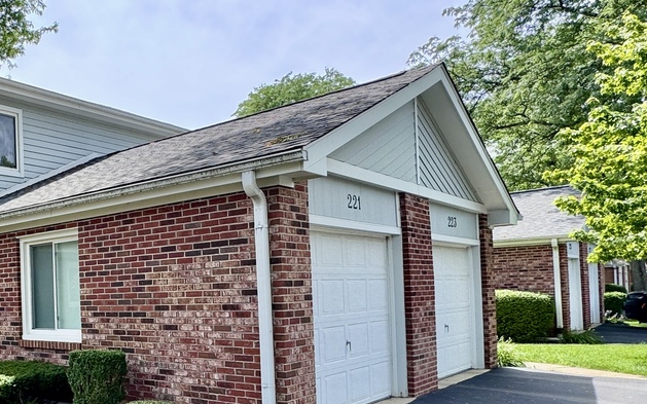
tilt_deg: -0.2
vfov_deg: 36.6
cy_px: 293
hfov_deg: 49.5
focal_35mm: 34
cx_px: 47
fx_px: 599
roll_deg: +1.2
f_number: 2.2
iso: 40
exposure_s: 1/448
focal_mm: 2.22
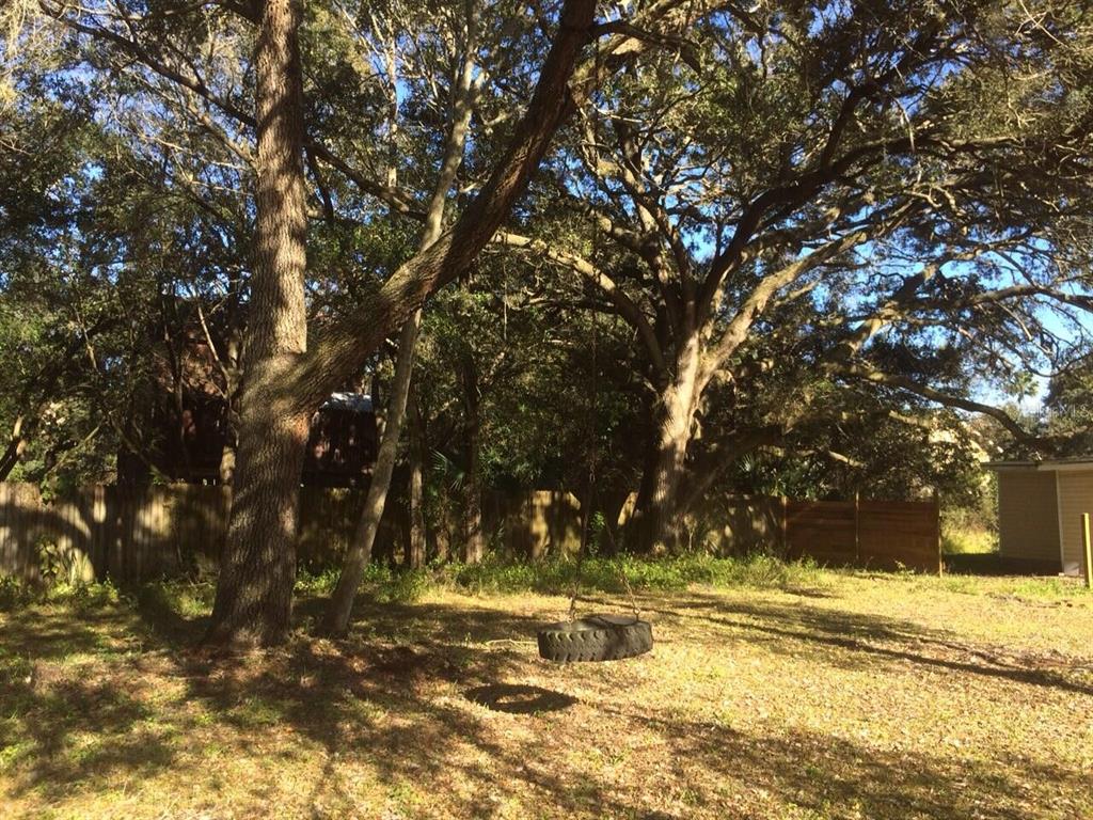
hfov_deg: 61.7
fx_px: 916
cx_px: 546
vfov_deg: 48.2
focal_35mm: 29
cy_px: 410
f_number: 2.2
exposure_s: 1/554
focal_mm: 4.15
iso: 32
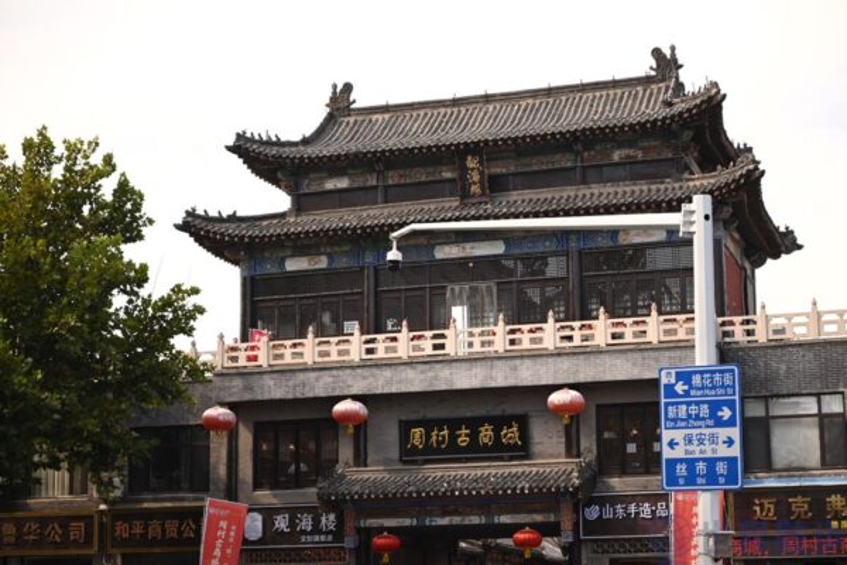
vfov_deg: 19.5
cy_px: 282
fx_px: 1647
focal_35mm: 70
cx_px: 424
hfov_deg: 28.8
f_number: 4
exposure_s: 1/1000
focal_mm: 70
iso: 400
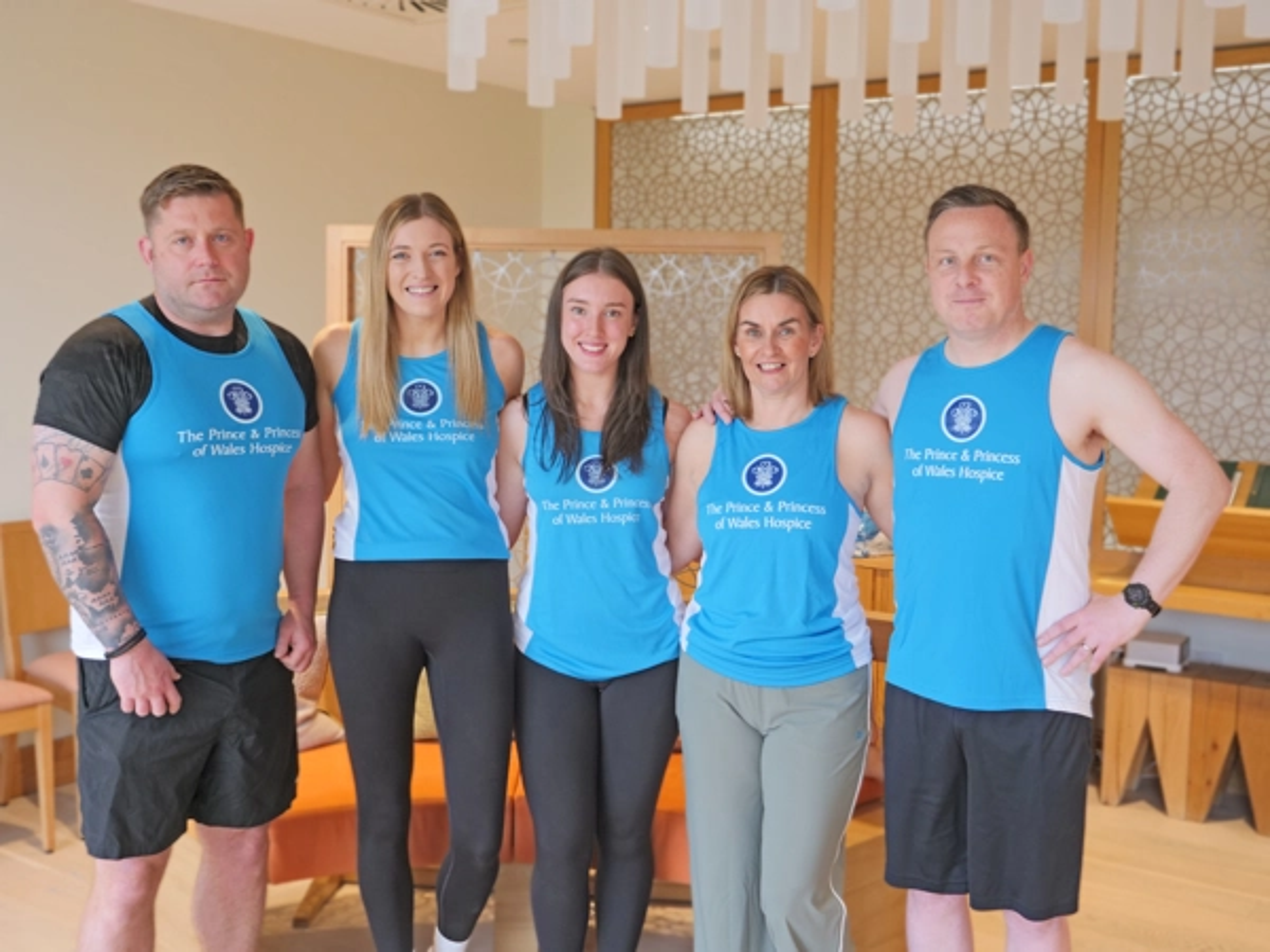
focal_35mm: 38
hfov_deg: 49.0
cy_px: 476
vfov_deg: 37.7
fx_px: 1394
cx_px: 635
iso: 400
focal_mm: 19
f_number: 3.2
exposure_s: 1/60
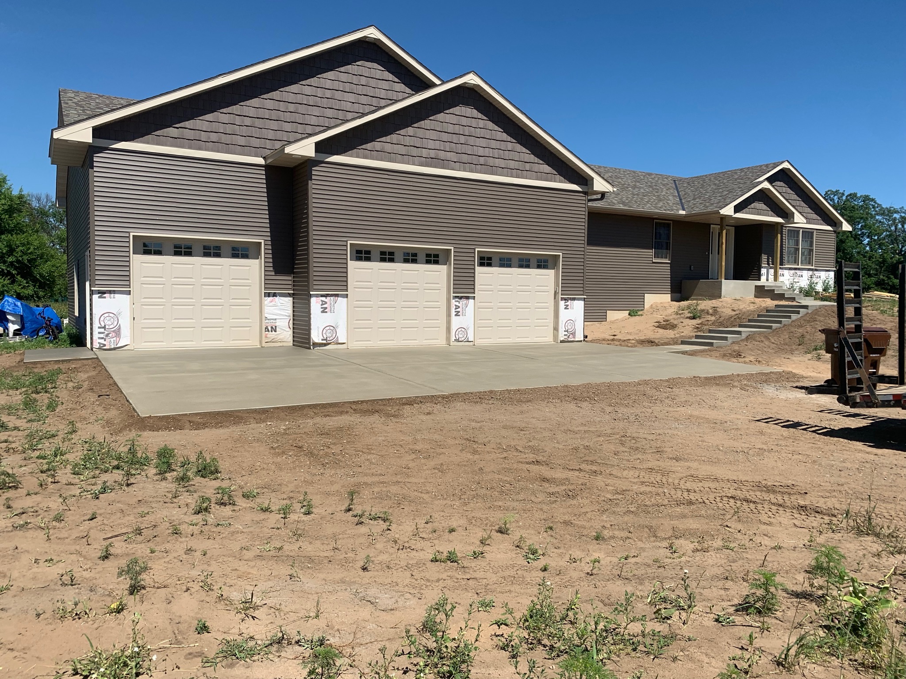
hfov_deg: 67.3
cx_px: 453
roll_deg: -0.5
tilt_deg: -3.8
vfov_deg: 53.1
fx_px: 680
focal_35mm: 26
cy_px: 340
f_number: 1.8
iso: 25
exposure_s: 1/3086
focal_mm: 4.25
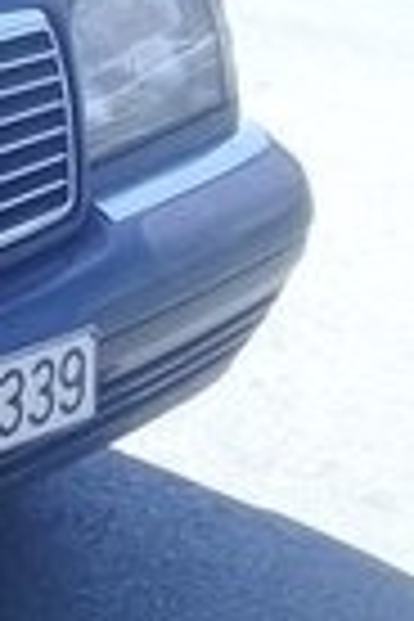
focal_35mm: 154
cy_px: 43
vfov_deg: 13.2
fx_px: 2656
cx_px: -891
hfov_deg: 7.6
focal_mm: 3.3
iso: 50
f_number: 2.2
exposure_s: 1/323
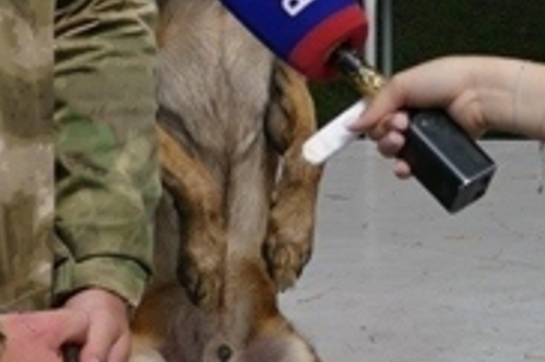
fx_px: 2677
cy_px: -117
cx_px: 515
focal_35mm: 177
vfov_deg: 7.6
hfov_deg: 11.5
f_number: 3.2
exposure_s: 1/1600
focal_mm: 15.51
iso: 125
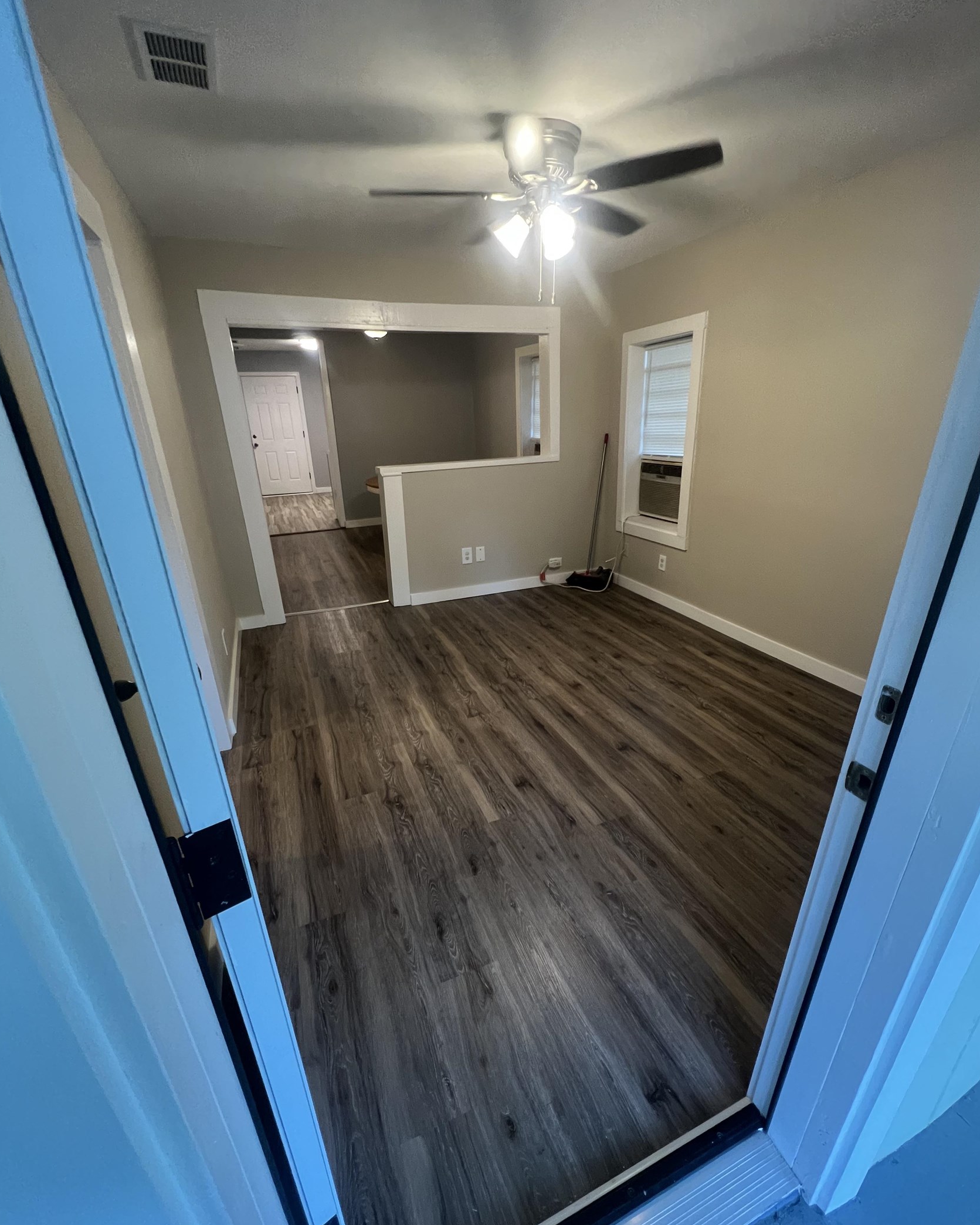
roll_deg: +1.2
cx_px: 498
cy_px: 638
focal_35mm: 14
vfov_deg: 100.6
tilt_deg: -21.8
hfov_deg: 88.0
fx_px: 507
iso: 320
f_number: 1.8
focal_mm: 1.57
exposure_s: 1/60
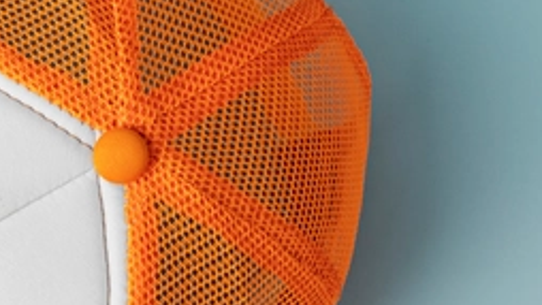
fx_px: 2372
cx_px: 17
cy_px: 205
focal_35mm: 165
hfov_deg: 12.9
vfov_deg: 7.4
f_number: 7.1
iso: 100
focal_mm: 50
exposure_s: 1/100
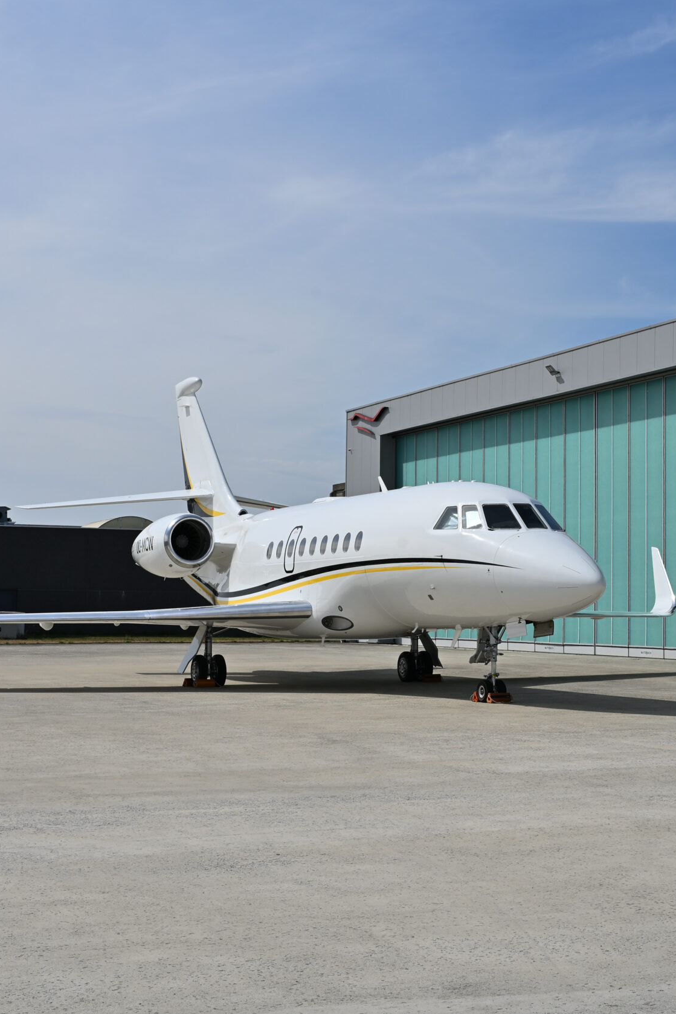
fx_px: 1718
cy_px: 504
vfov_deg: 32.9
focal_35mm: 61
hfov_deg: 22.2
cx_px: 374
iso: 200
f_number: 11
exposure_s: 1/1000
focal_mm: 40
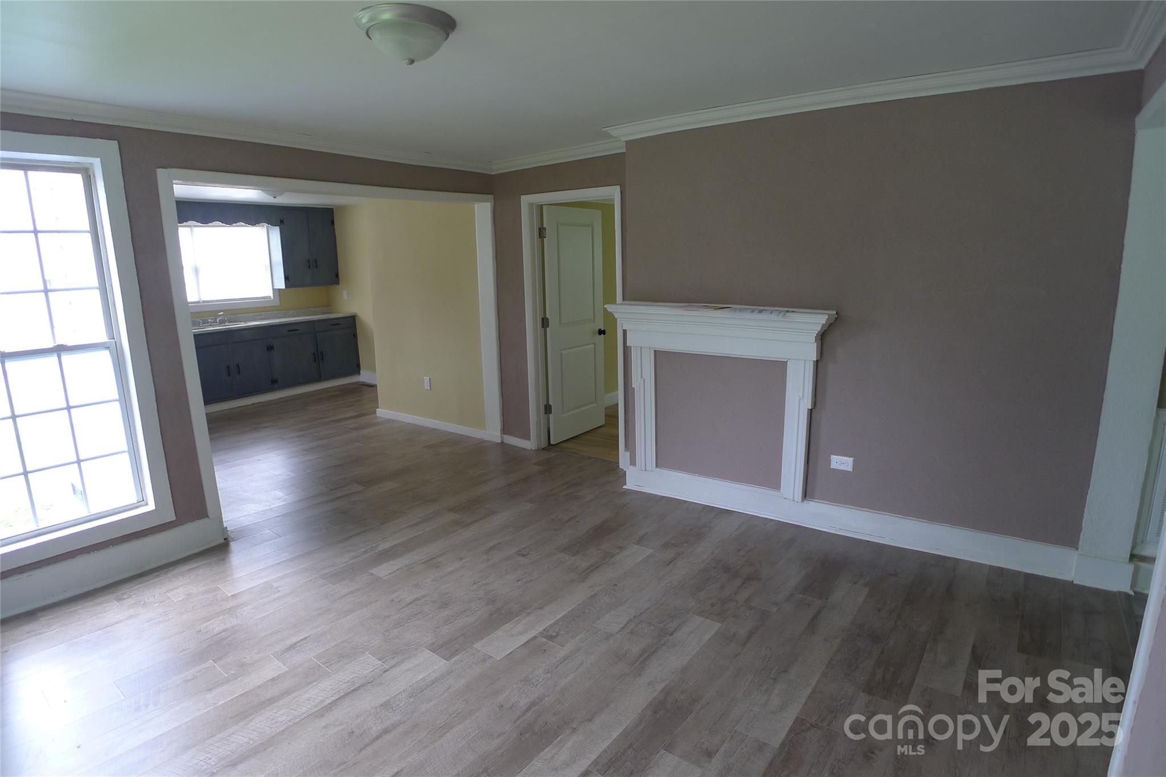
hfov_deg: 73.7
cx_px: 583
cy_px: 388
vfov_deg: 53.1
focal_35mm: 24
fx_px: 777
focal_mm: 5.1
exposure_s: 1/60
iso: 80
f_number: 2
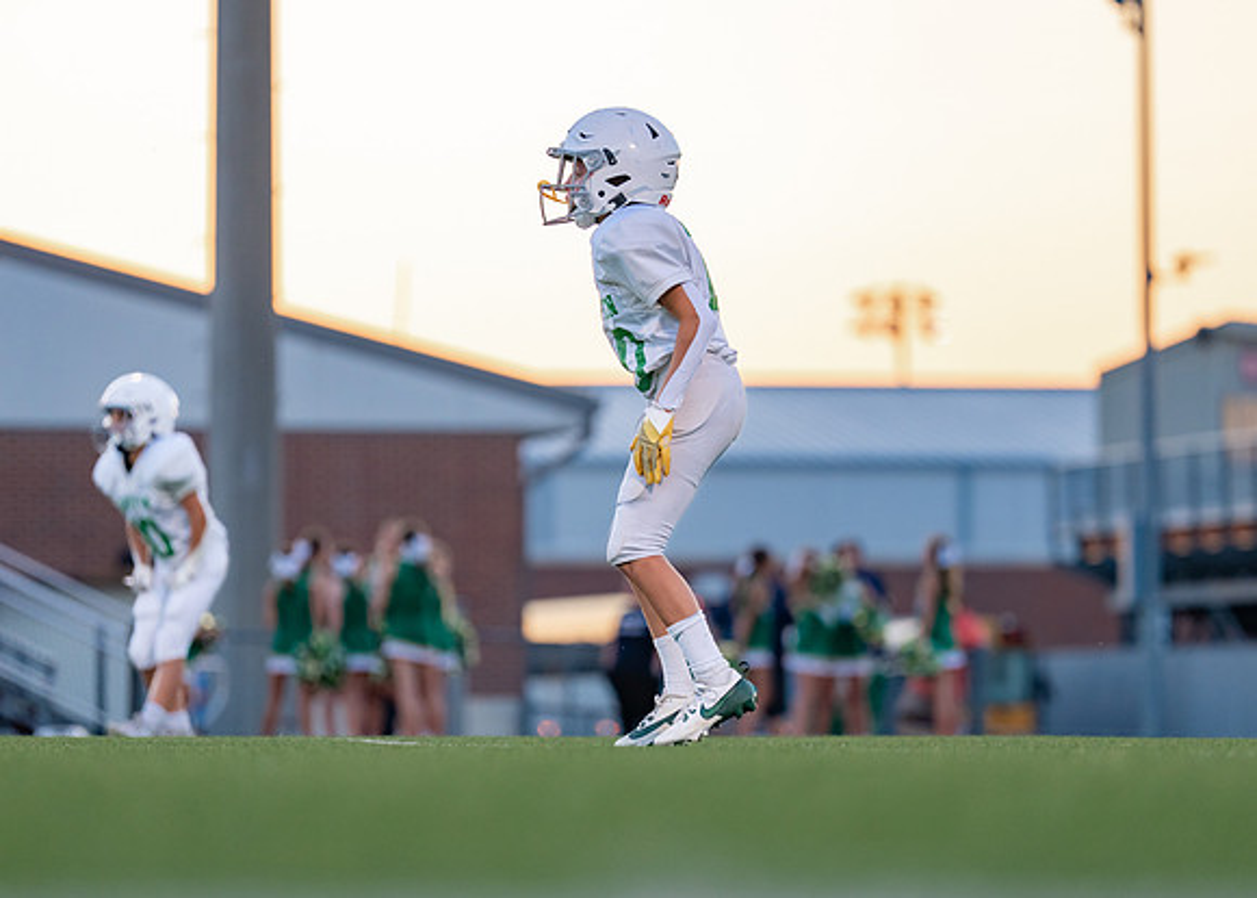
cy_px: 512
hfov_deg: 8.1
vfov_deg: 5.8
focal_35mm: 248
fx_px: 8864
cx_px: 661
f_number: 2.8
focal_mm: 194
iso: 800
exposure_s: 1/800
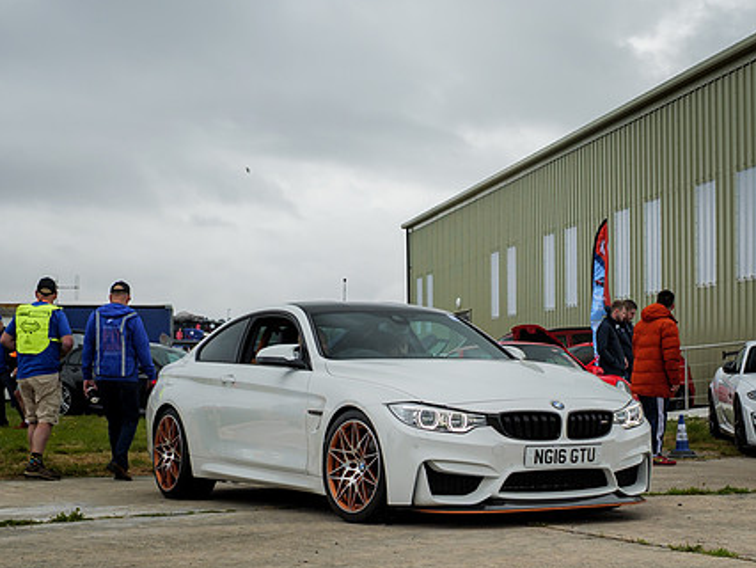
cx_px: 443
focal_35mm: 72
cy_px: 343
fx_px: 1573
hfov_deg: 27.0
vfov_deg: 20.4
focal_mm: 22
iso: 200
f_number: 3.7
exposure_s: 1/320
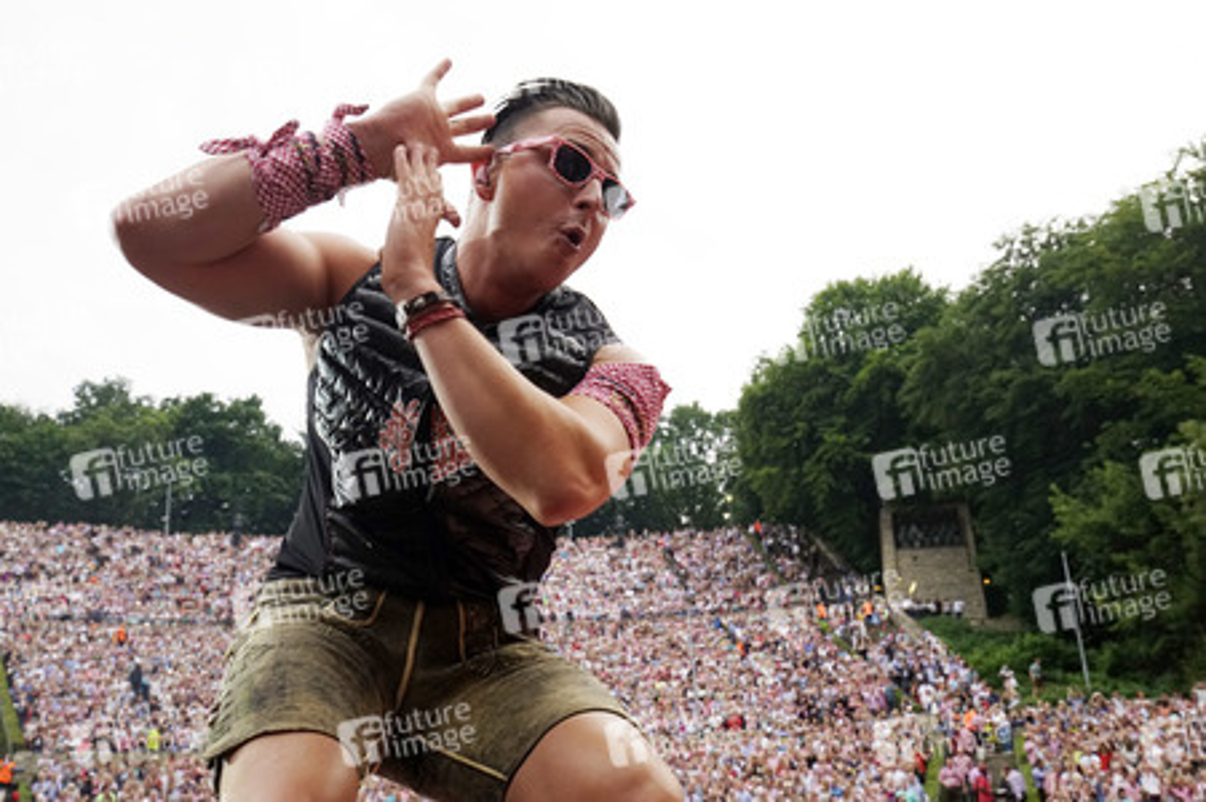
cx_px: 603
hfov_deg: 54.5
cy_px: 401
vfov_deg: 37.8
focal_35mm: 35
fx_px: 1172
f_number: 7.1
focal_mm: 35
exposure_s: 1/400
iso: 1600
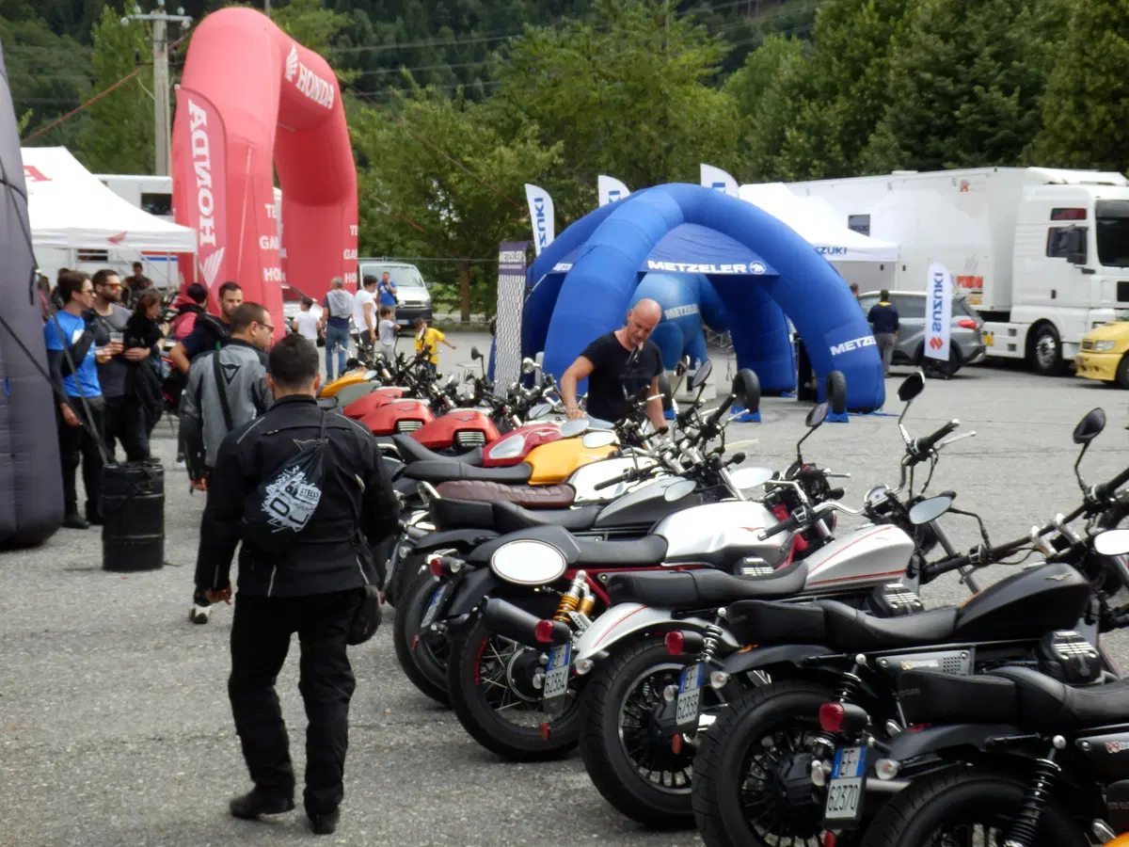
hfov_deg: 35.5
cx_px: 564
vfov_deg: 27.0
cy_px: 424
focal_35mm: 54
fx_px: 1761
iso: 80
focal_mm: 9.8
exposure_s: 1/160
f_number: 4.1
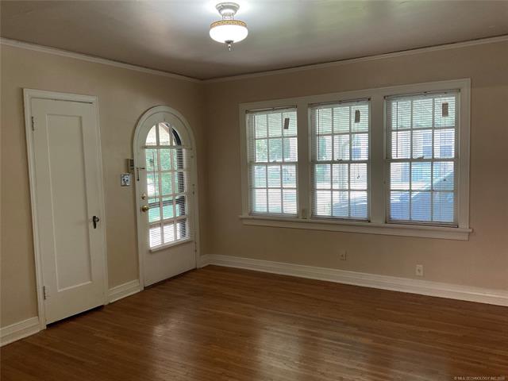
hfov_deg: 61.7
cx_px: 254
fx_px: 426
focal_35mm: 29
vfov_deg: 48.2
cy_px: 190
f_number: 1.8
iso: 125
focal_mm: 3
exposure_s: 1/60
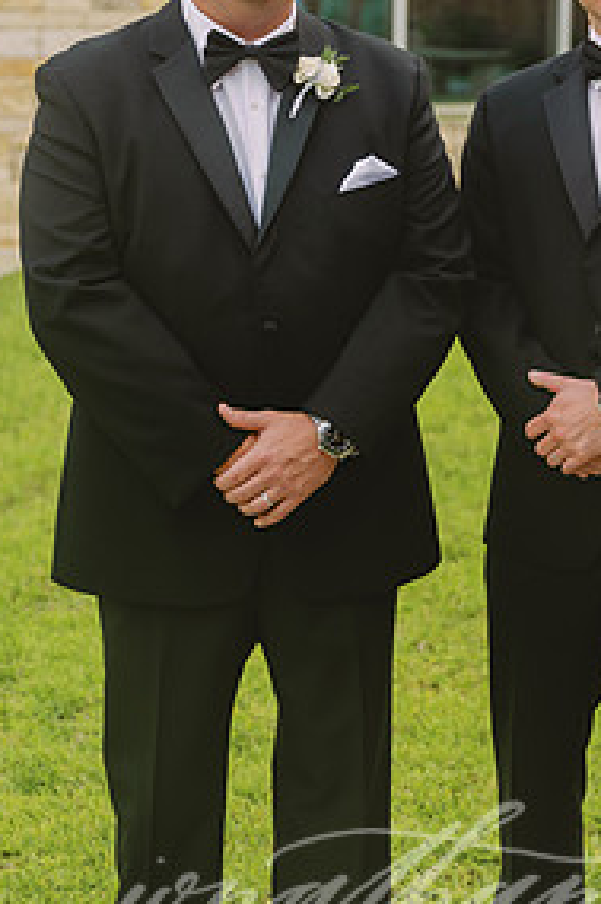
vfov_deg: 22.1
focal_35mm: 92
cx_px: 429
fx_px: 2306
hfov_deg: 14.8
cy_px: 309
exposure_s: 1/100
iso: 80
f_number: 3.5
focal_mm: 58
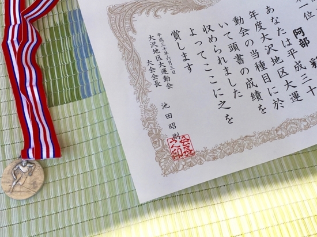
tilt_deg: -64.5
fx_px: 494
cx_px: 202
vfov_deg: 26.6
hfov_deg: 35.3
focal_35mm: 54
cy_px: 58
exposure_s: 1/1508
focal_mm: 4.15
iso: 25
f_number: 2.2
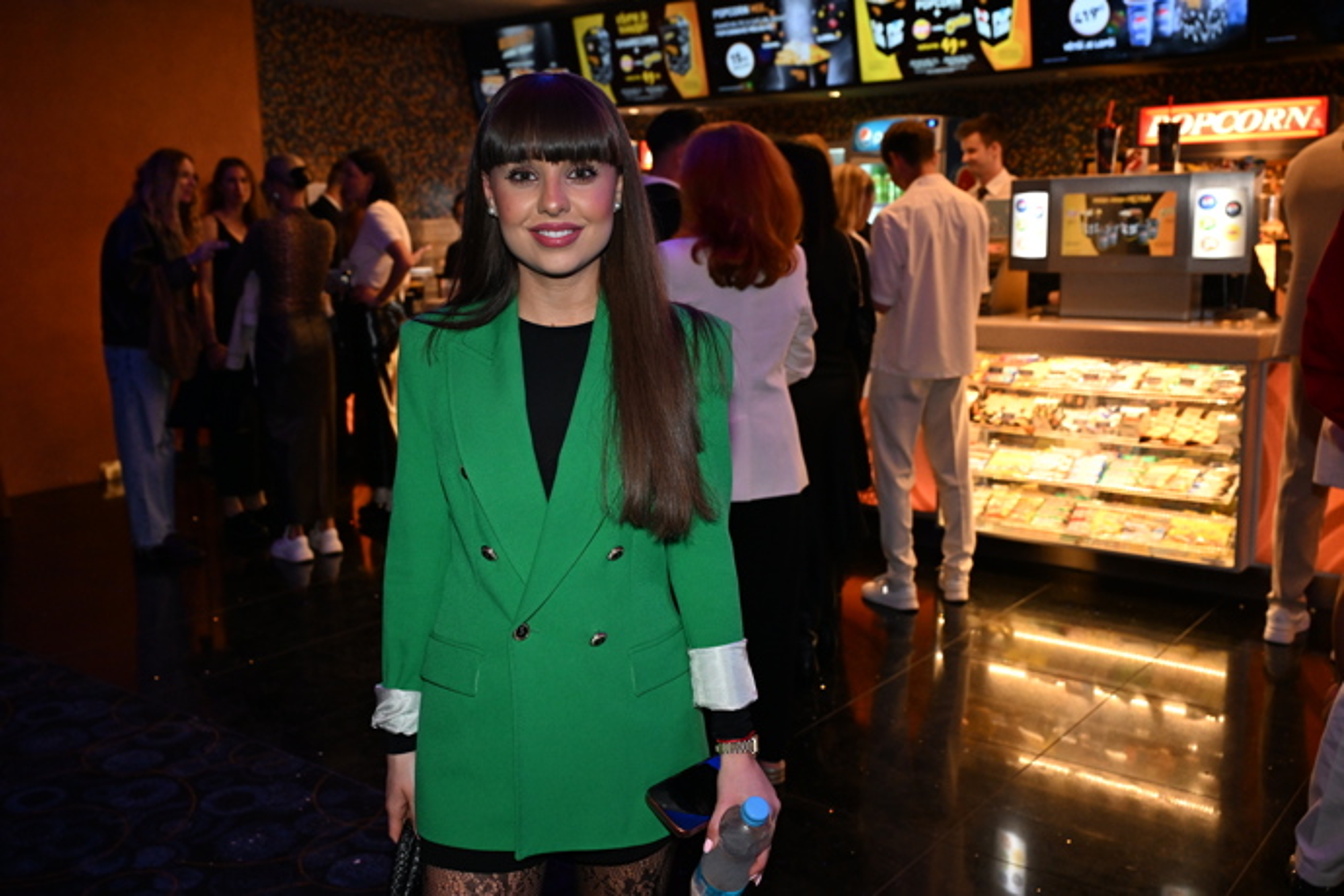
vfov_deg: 38.4
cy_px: 448
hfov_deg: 55.1
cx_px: 672
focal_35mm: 34
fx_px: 1288
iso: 3200
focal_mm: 34.5
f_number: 5
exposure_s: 1/160
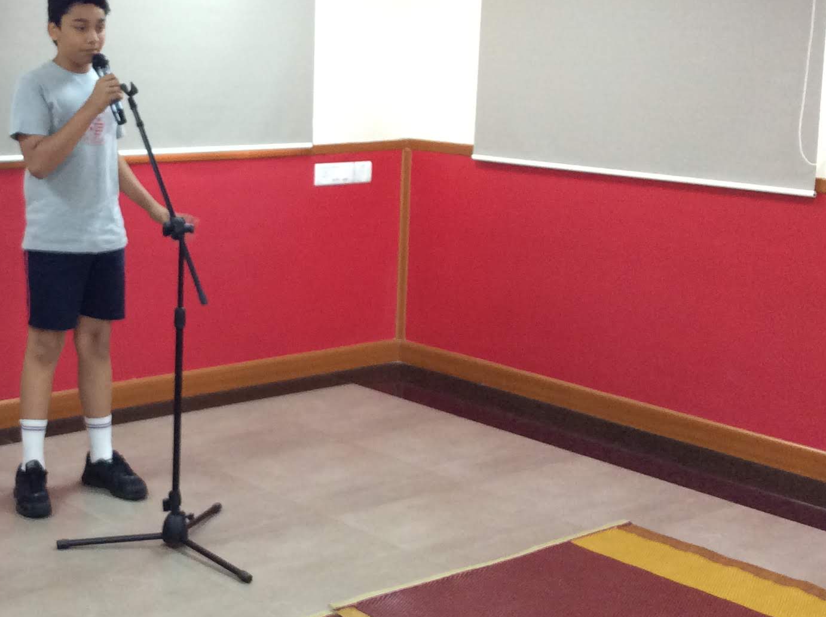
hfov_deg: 31.7
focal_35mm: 60
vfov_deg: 24.2
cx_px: 210
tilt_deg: -6.8
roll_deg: -0.5
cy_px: 194
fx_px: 1430
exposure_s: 1/25
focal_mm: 3.3
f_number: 2.4
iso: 125
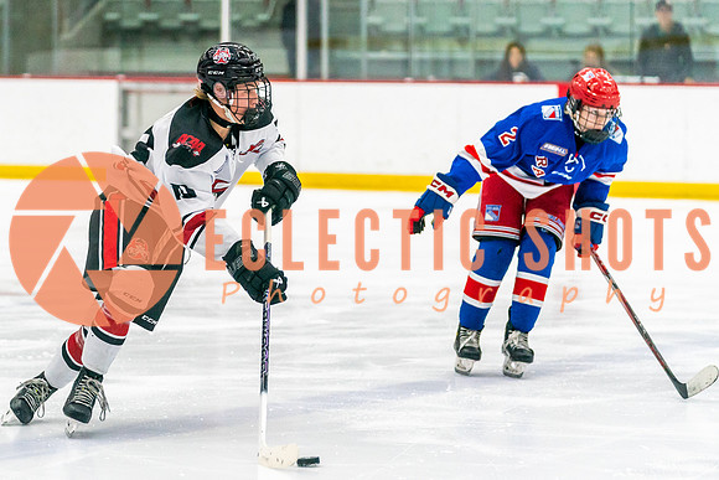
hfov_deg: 11.9
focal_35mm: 172
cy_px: 269
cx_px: 228
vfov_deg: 8.0
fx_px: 3438
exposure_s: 1/1000
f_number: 2.8
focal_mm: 108
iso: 3200
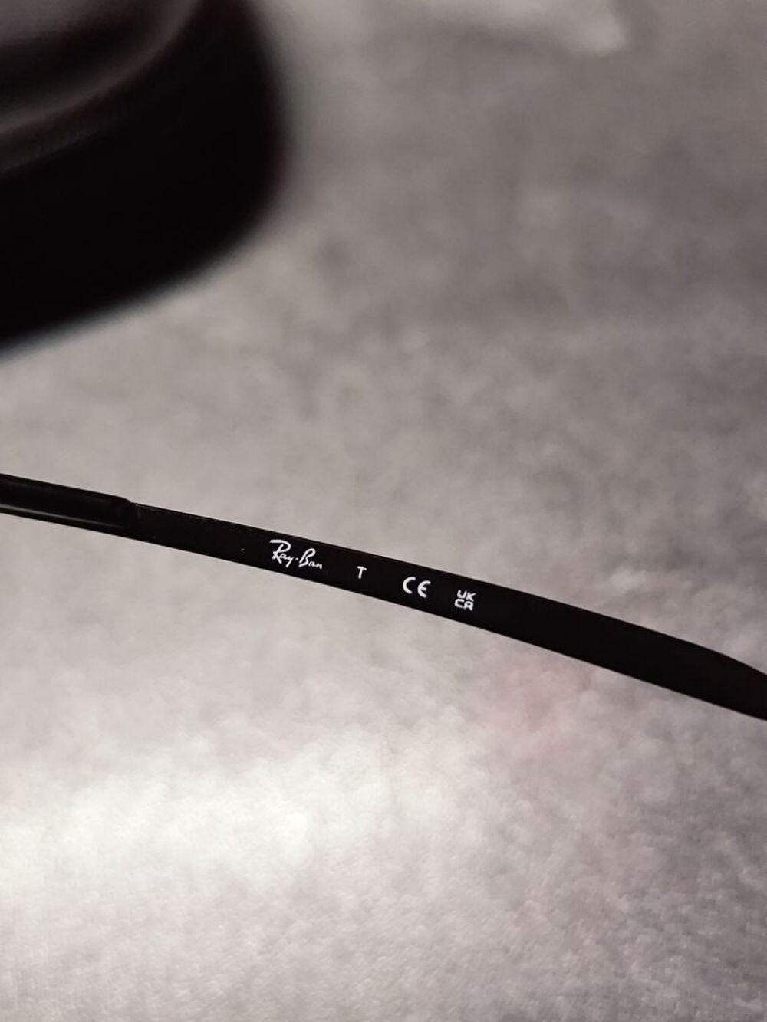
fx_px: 1093
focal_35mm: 37
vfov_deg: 50.1
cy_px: 511
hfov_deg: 38.7
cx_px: 384
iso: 800
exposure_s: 1/33.3
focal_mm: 6.14
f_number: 1.65
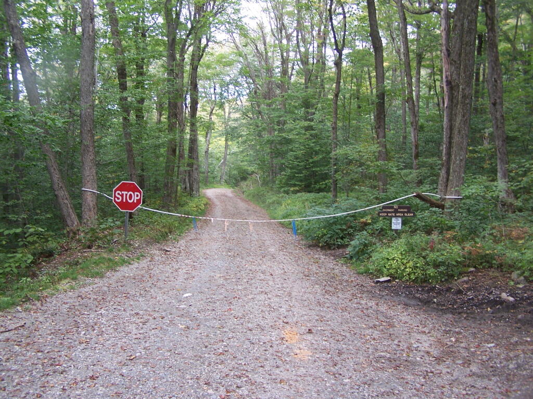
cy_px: 200
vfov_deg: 37.7
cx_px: 266
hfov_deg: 49.0
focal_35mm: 38
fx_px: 585
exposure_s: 1/50
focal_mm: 6.3
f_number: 2.8
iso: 80
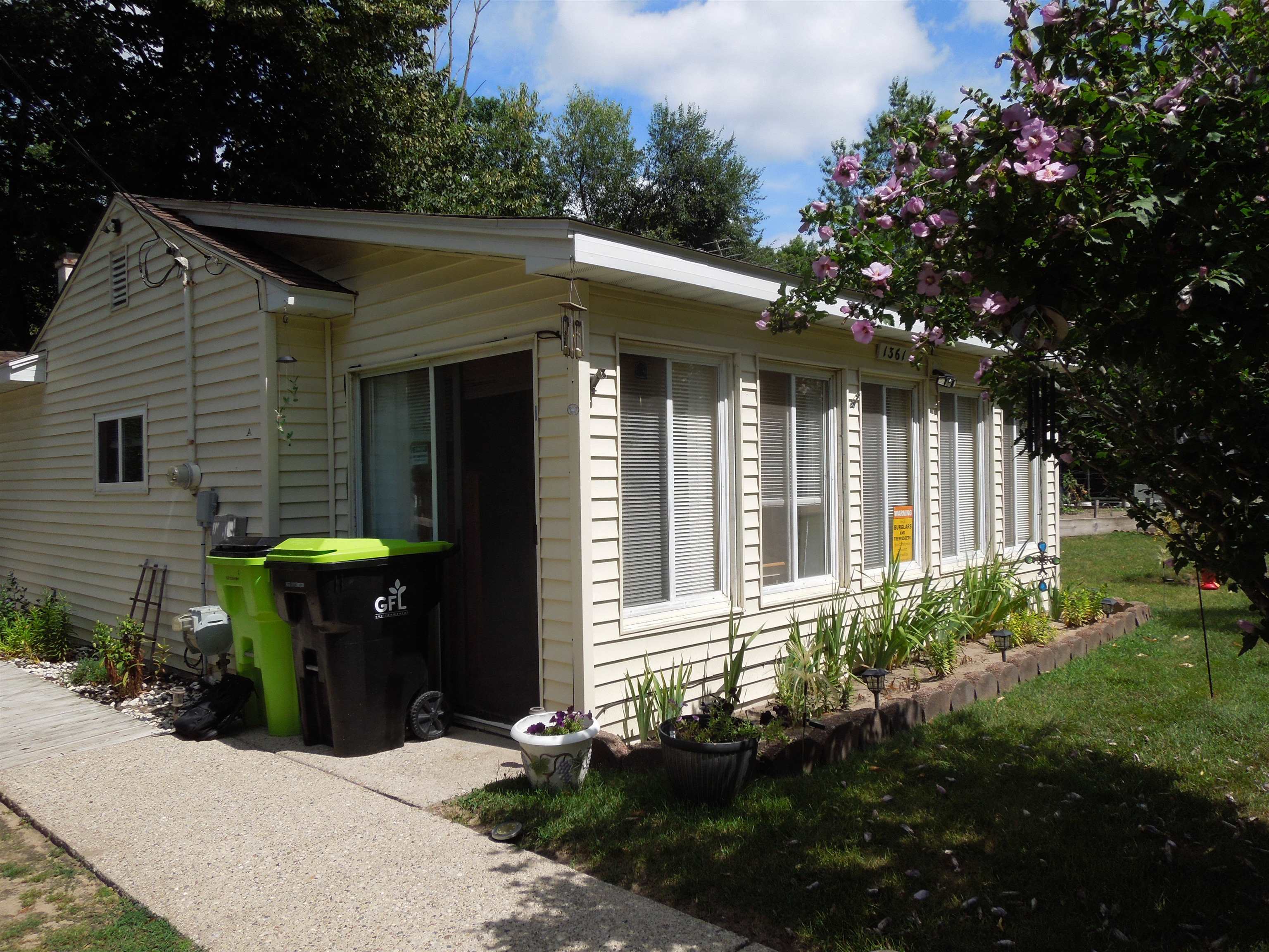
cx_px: 634
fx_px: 916
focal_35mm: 25
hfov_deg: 69.4
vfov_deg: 54.9
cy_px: 476
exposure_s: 1/1600
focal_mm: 4.5
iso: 100
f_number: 3.3
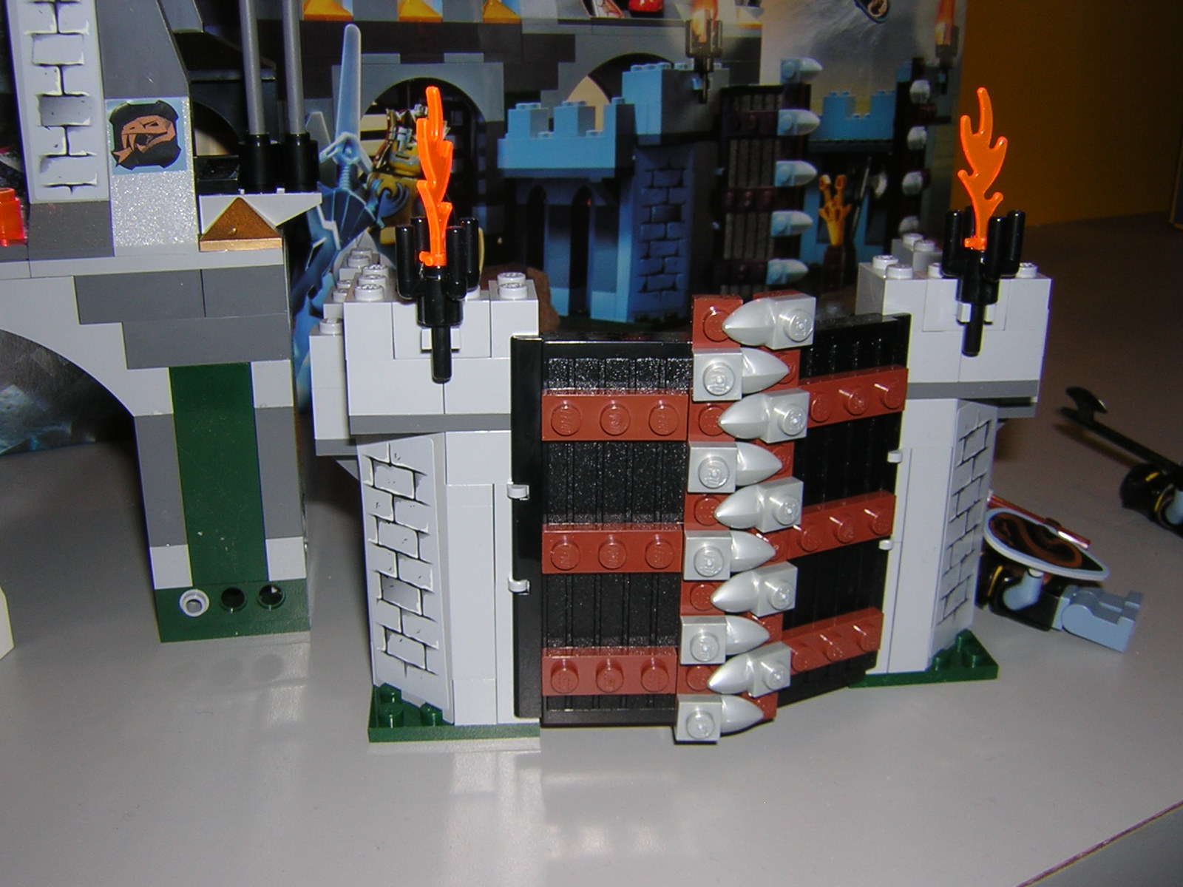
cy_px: 444
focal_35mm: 36
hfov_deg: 51.4
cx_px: 592
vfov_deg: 39.7
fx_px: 1230
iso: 100
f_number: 5.2
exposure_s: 1/60.1
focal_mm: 4.7
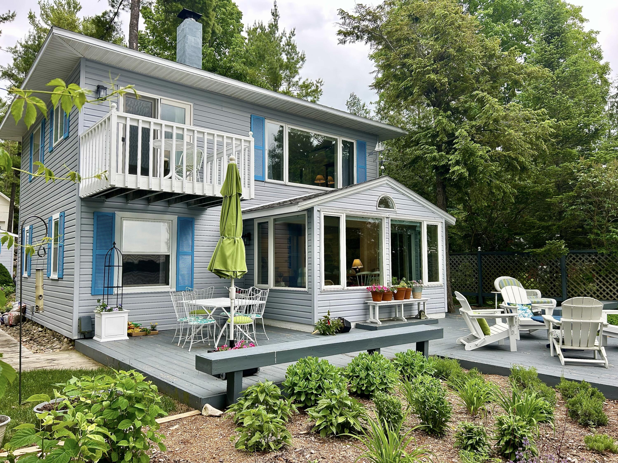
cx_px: 309
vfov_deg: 53.1
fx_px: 464
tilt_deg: +3.6
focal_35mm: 26
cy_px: 232
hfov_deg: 67.3
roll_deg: +0.5
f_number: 1.5
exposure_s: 1/478
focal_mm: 5.7
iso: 50
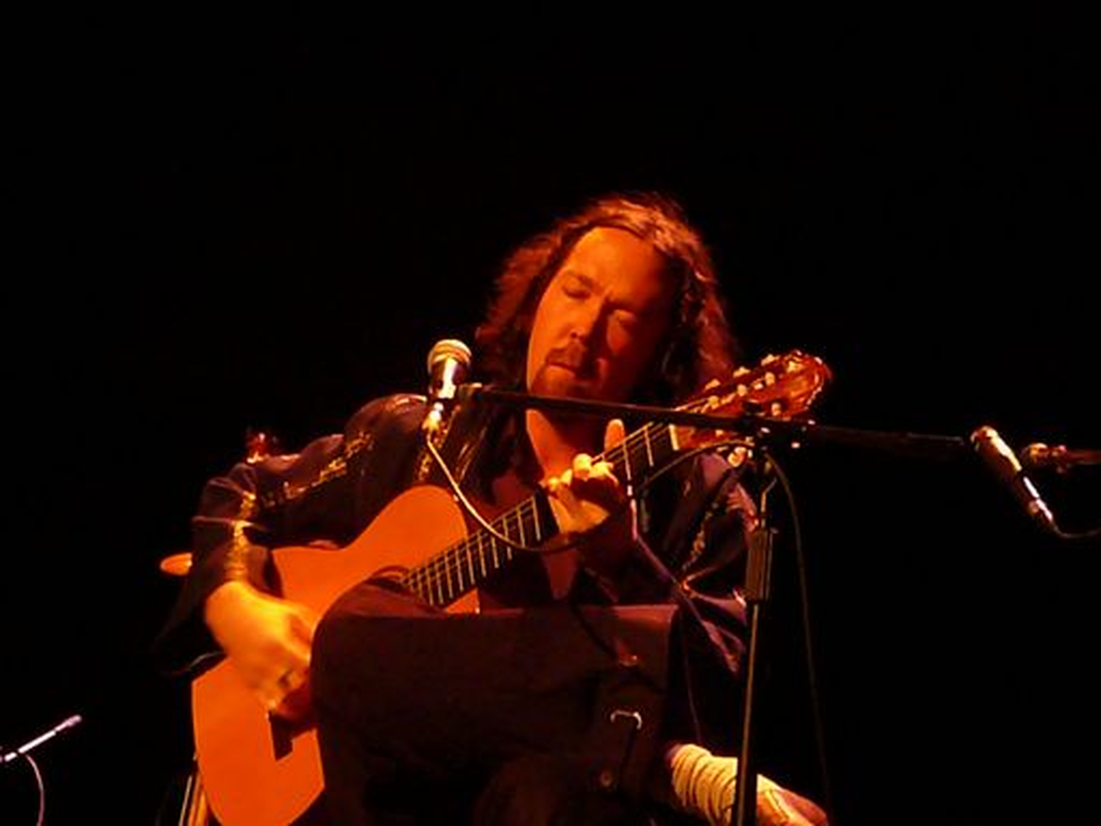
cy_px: 413
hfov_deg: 15.4
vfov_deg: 11.6
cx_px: 550
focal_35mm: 128
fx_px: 4071
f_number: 3.9
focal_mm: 19
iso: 1600
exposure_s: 1/10
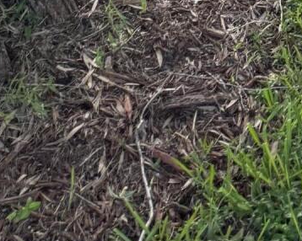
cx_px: 421
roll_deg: +0.8
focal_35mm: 131
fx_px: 1170
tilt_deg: -2.8
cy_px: -596
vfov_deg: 8.6
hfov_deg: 14.0
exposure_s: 1/943
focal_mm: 6.76
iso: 100
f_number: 1.78
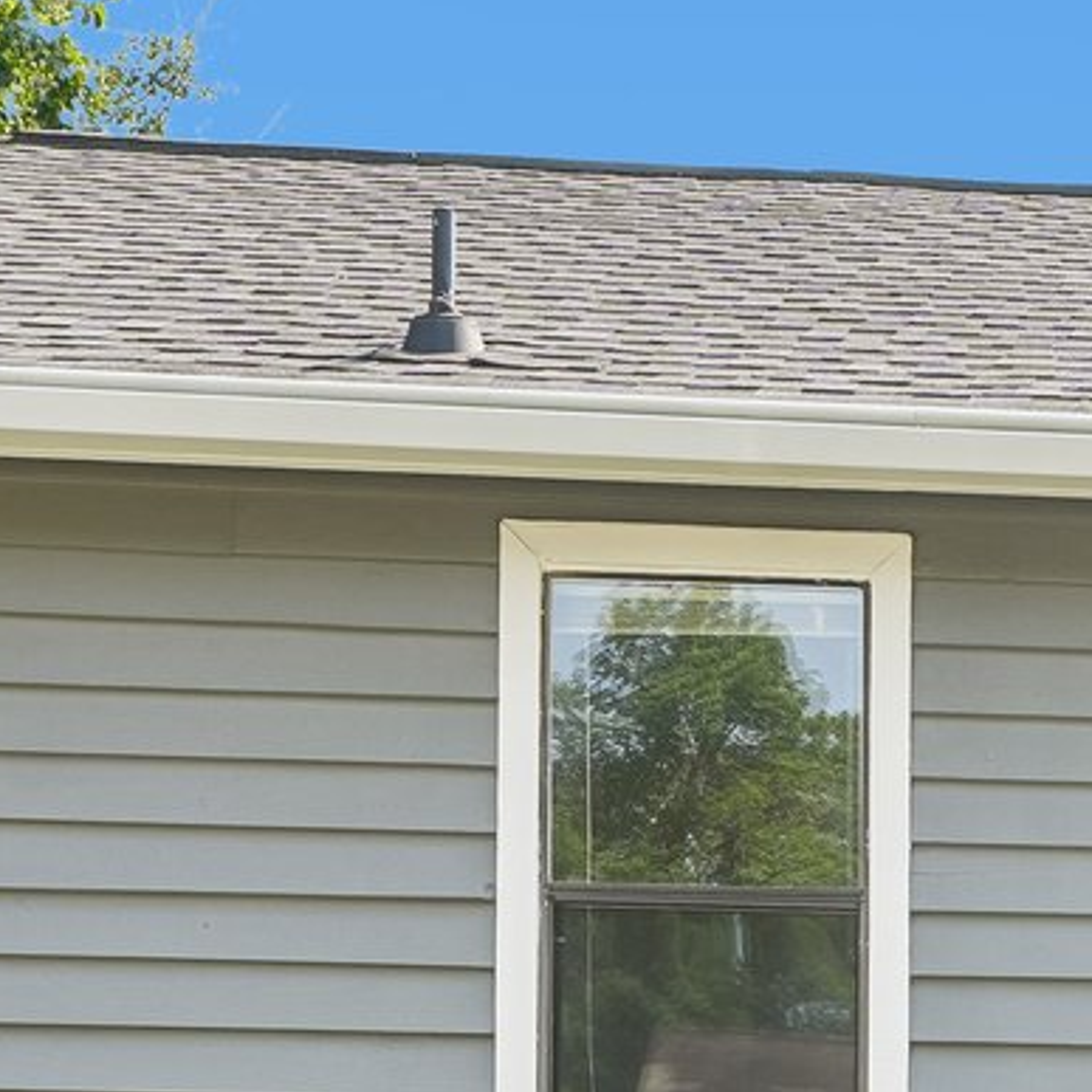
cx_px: 1594
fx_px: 2891
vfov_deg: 19.8
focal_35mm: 81
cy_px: 1398
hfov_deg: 19.0
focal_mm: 18
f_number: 8
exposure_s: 1/40
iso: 100
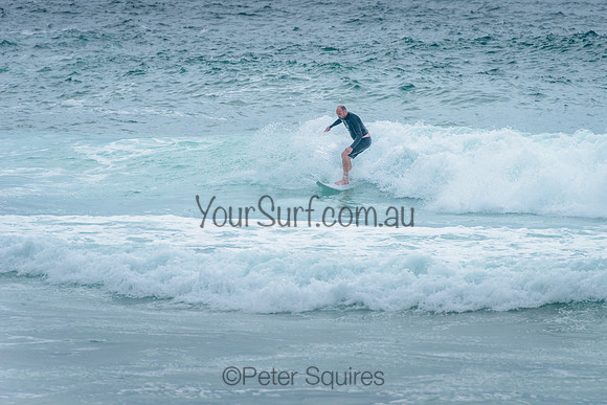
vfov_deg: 2.8
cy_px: 157
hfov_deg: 4.2
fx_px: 8266
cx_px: 372
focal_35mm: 490
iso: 500
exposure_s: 1/1600
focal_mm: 400
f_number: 9
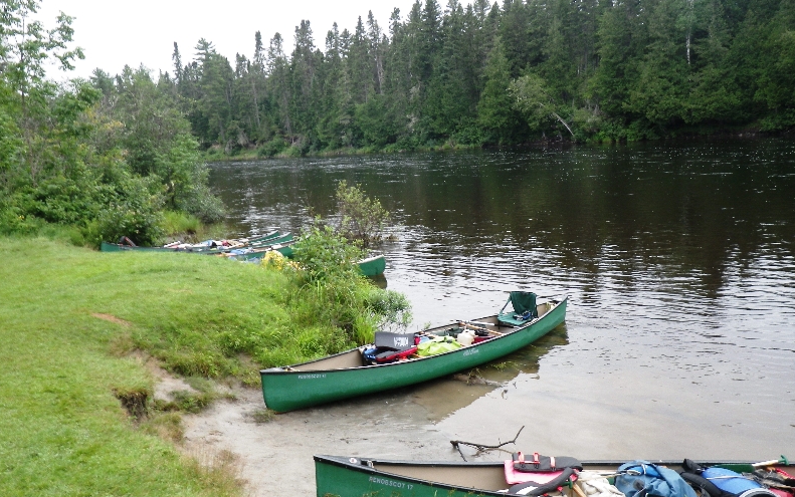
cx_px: 397
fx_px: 650
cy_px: 265
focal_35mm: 30
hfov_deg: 62.9
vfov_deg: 41.8
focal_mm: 5
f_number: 3.5
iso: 80
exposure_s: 1/80
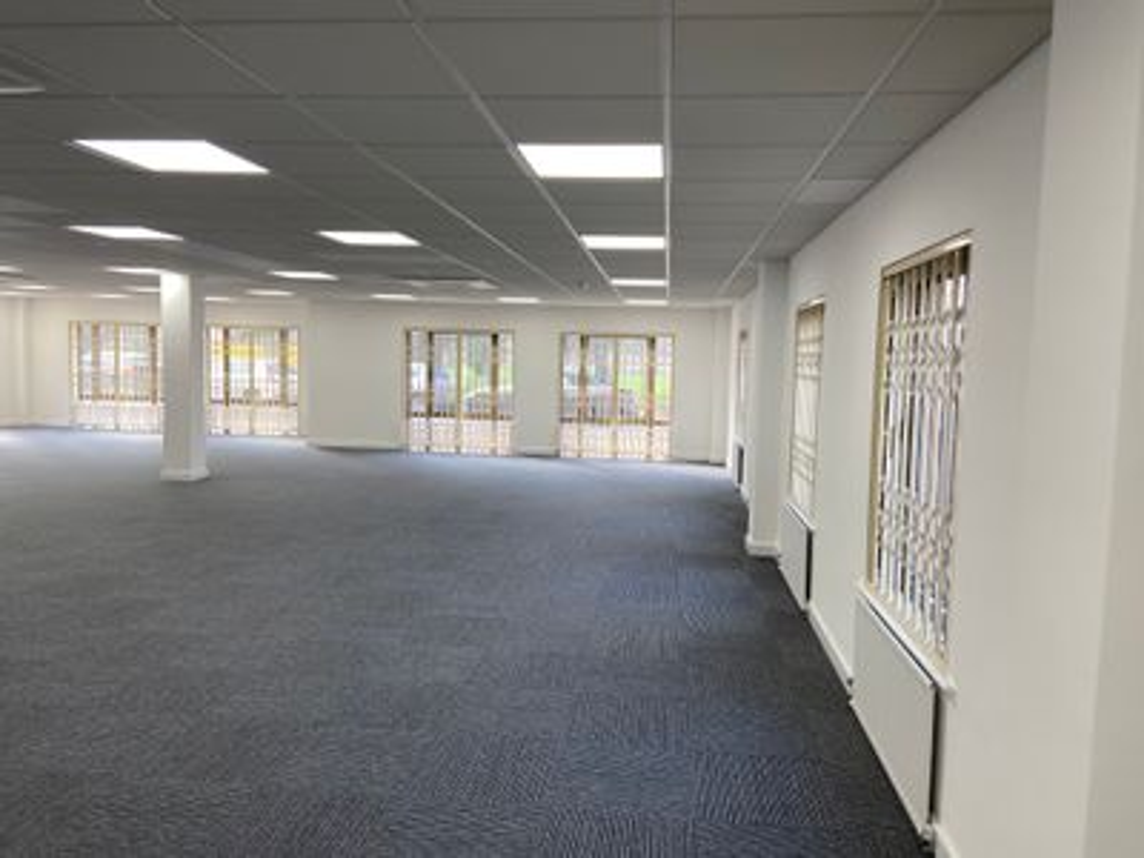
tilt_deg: -5.6
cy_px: 429
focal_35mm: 26
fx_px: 859
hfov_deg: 67.3
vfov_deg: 53.1
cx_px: 572
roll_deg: -0.6
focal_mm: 4.25
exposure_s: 1/100
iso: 50
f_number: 1.8
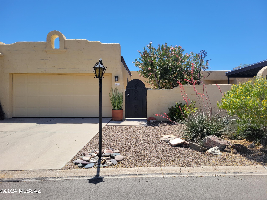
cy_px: 100
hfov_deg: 67.3
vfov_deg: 53.1
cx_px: 134
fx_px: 201
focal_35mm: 26
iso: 40
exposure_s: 1/2277
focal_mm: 5.4
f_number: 1.8
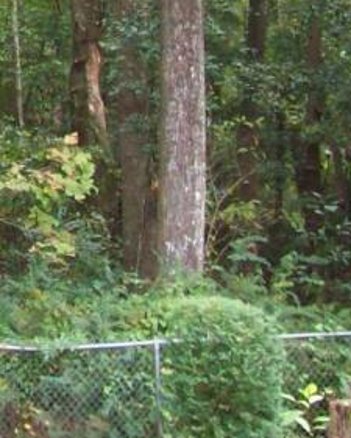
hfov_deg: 8.9
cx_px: -424
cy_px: -262
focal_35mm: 160
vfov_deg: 11.4
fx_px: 2077
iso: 200
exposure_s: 1/150
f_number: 2.7
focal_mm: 6
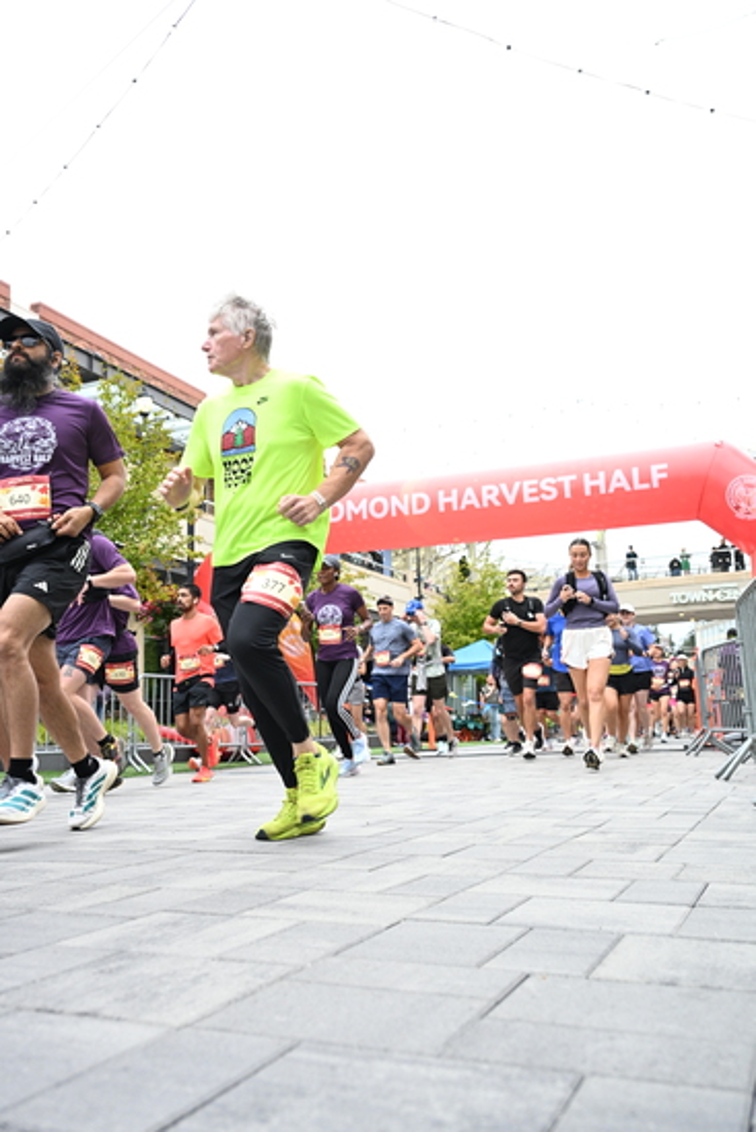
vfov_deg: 60.3
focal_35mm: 31
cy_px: 566
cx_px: 378
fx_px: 976
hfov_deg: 42.3
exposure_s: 1/640
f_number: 4
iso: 2000
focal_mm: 31
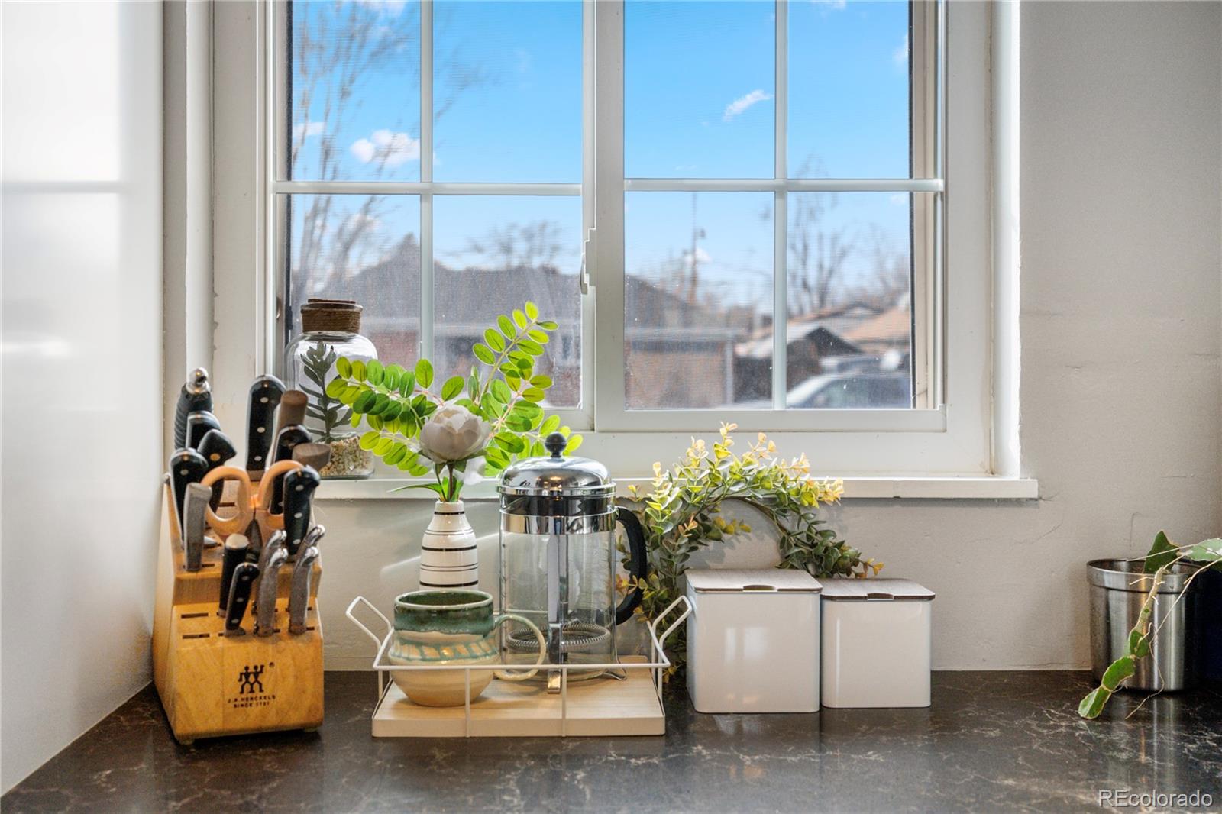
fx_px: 1357
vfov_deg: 33.4
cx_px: 611
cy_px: 407
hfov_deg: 48.5
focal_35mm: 40
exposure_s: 1/400
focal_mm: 27
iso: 200
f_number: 2.8
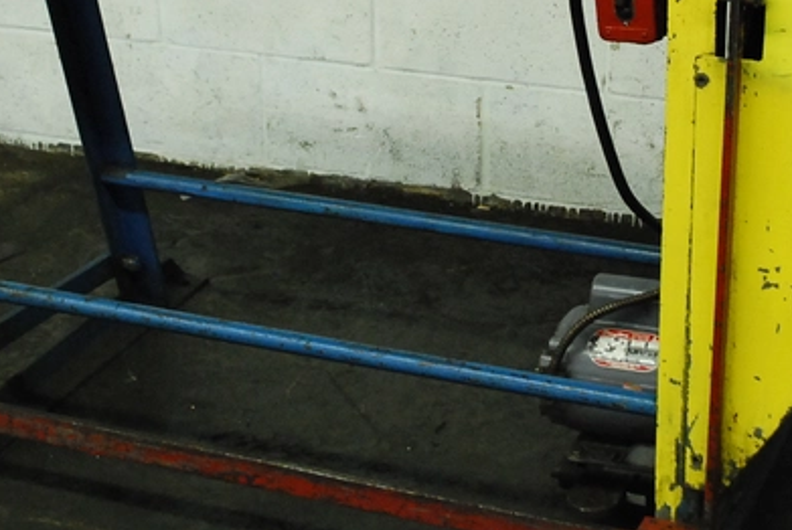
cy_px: 101
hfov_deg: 22.1
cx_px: 407
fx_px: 2027
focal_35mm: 92
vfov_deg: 14.8
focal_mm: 32
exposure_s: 1/30
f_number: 5
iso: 1600
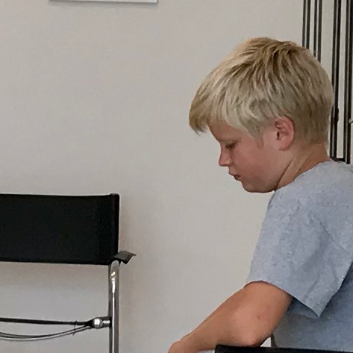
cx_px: -258
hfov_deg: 8.0
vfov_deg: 8.3
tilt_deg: +0.4
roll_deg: -1.8
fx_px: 2434
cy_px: 113
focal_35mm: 211
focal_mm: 3.99
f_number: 1.8
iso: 32
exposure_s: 1/100
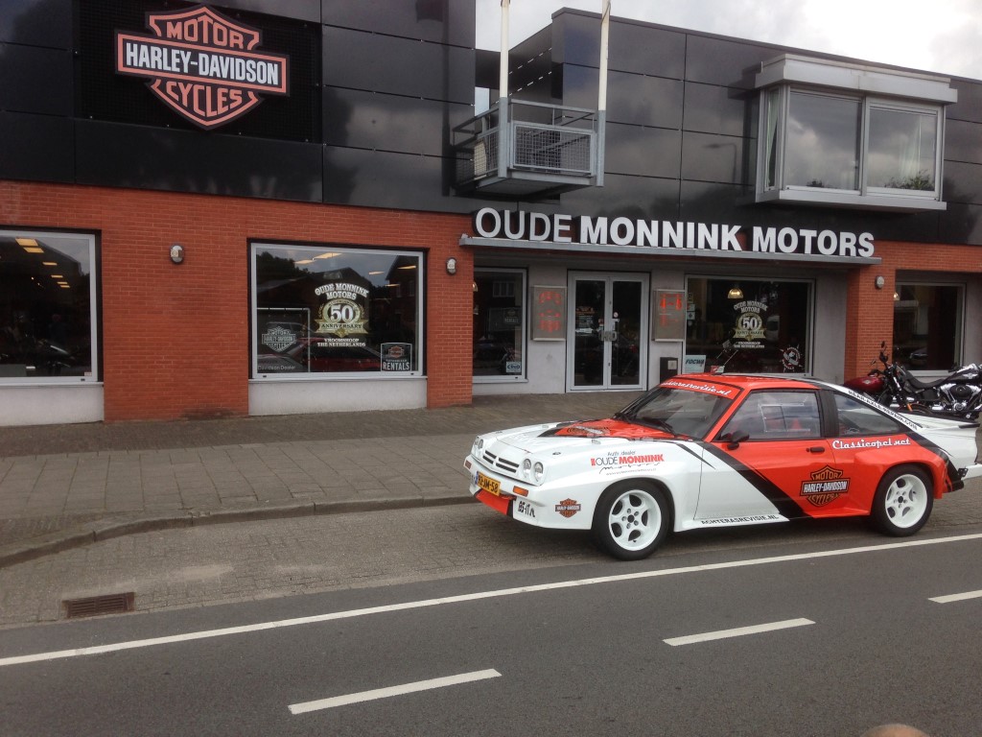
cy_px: 368
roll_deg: +0.0
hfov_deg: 55.4
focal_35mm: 33
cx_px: 491
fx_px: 936
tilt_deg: -5.1
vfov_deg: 42.9
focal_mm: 4.12
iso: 50
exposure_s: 1/547
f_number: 2.4
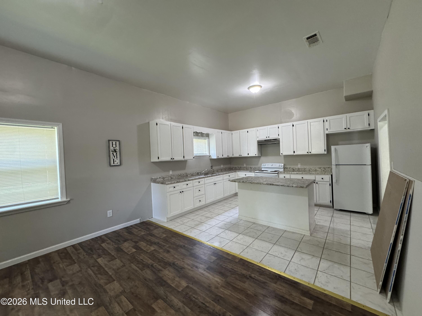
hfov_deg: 102.1
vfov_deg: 85.7
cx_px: 211
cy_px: 158
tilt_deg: -0.6
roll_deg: +2.9
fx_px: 171
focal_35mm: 14
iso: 320
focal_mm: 2.22
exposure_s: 1/61
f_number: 2.2
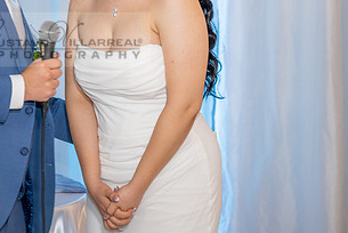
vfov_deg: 10.3
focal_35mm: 133
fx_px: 1287
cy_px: 39
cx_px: 54
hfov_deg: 15.3
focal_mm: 70
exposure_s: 1/160
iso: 1000
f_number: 2.8
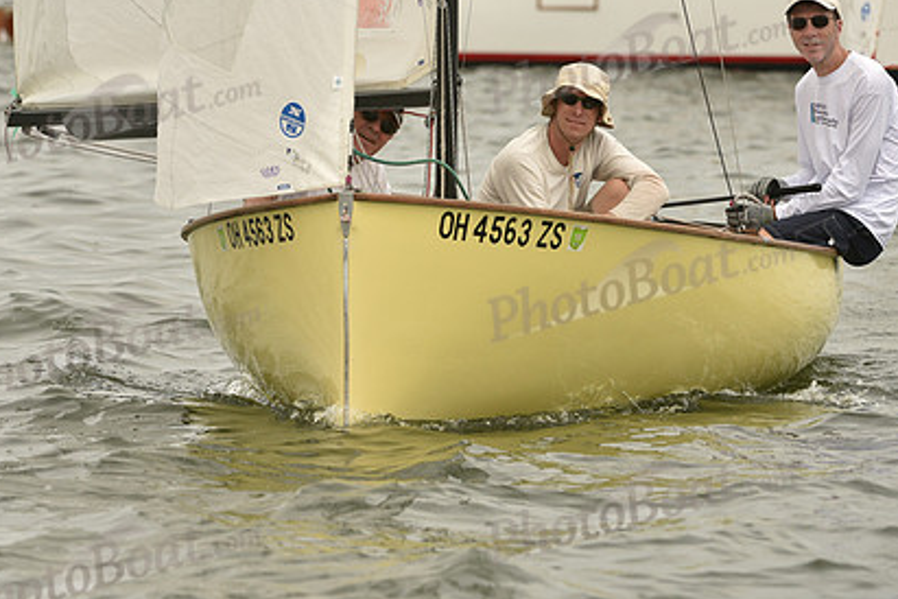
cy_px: 202
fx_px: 8456
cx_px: 376
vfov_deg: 4.1
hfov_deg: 6.1
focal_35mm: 339
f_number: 6.3
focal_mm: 240
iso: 320
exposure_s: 1/1250
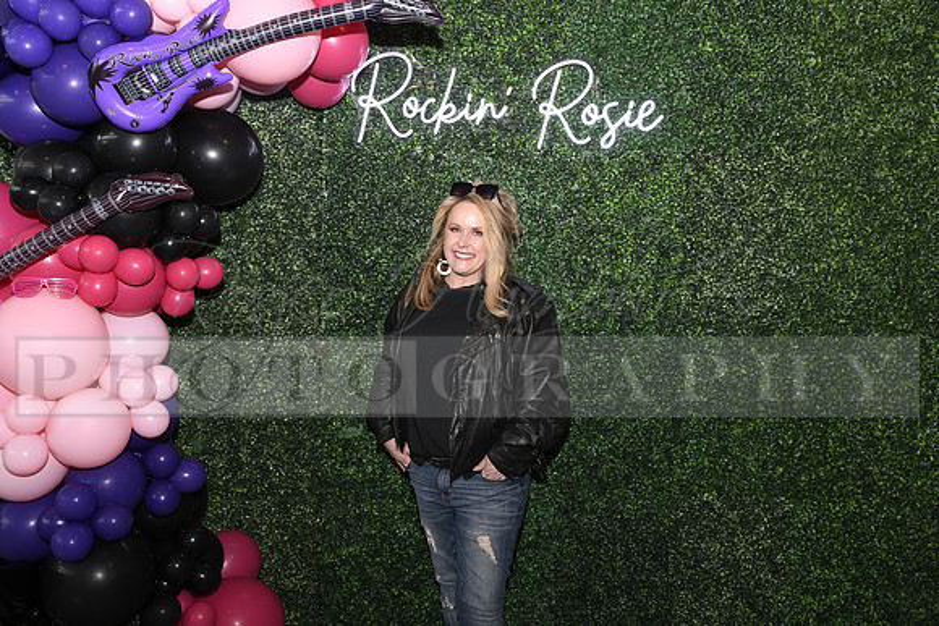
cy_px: 313
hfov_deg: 60.3
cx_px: 470
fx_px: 809
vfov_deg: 42.3
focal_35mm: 31
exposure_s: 1/60
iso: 500
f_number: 6.3
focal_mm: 31
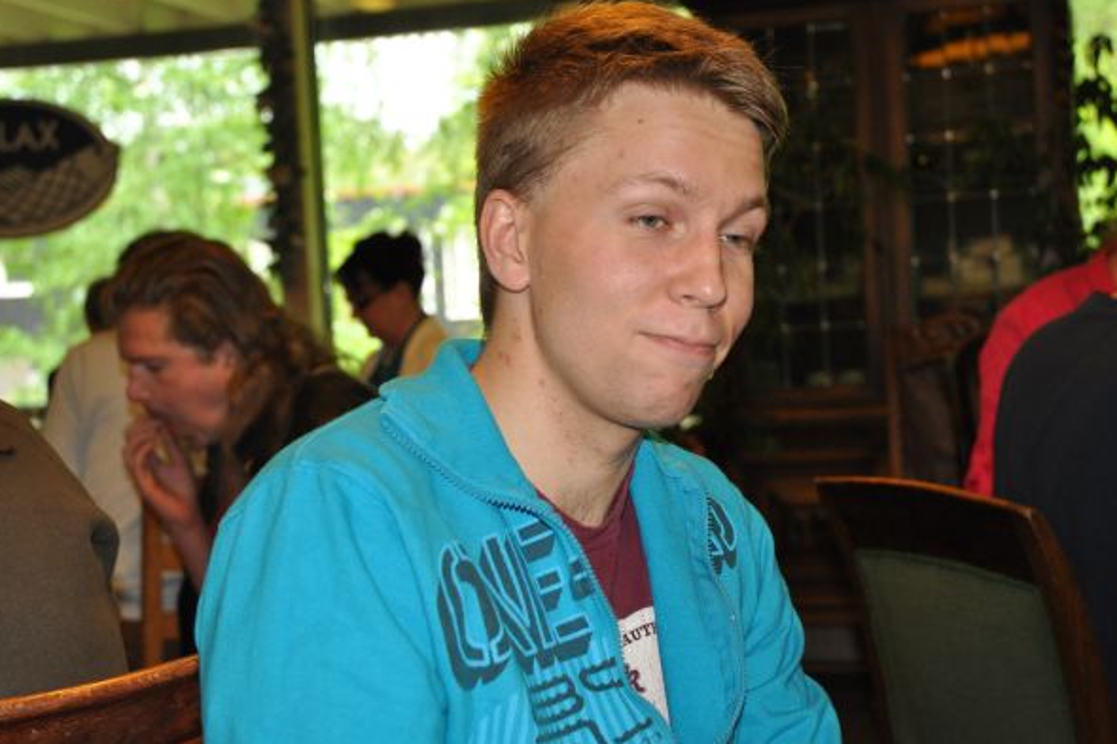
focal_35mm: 61
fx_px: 1892
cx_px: 555
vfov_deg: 22.2
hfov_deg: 32.9
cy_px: 368
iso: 800
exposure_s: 1/60
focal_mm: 40
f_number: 4.2
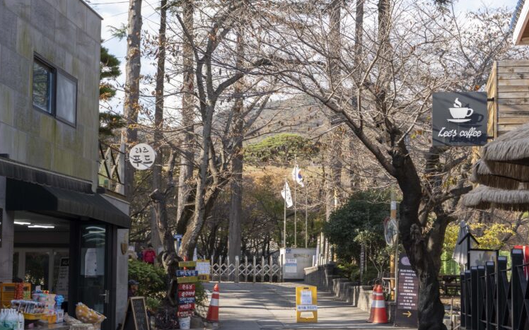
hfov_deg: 27.9
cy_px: 202
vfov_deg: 17.6
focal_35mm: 74
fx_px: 1067
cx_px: 252
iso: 100
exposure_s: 1/80
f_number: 6.3
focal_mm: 53
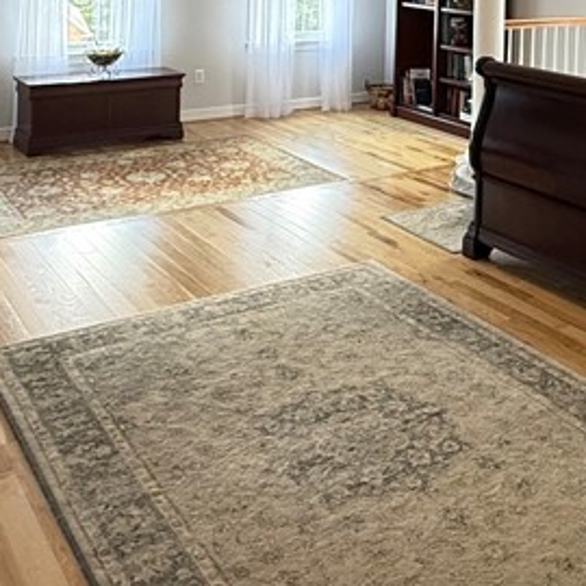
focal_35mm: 47
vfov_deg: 32.3
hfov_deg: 35.3
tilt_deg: -0.4
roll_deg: -1.5
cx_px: 436
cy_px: -37
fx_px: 900
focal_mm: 2.22
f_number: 2.2
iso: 500
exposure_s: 1/60
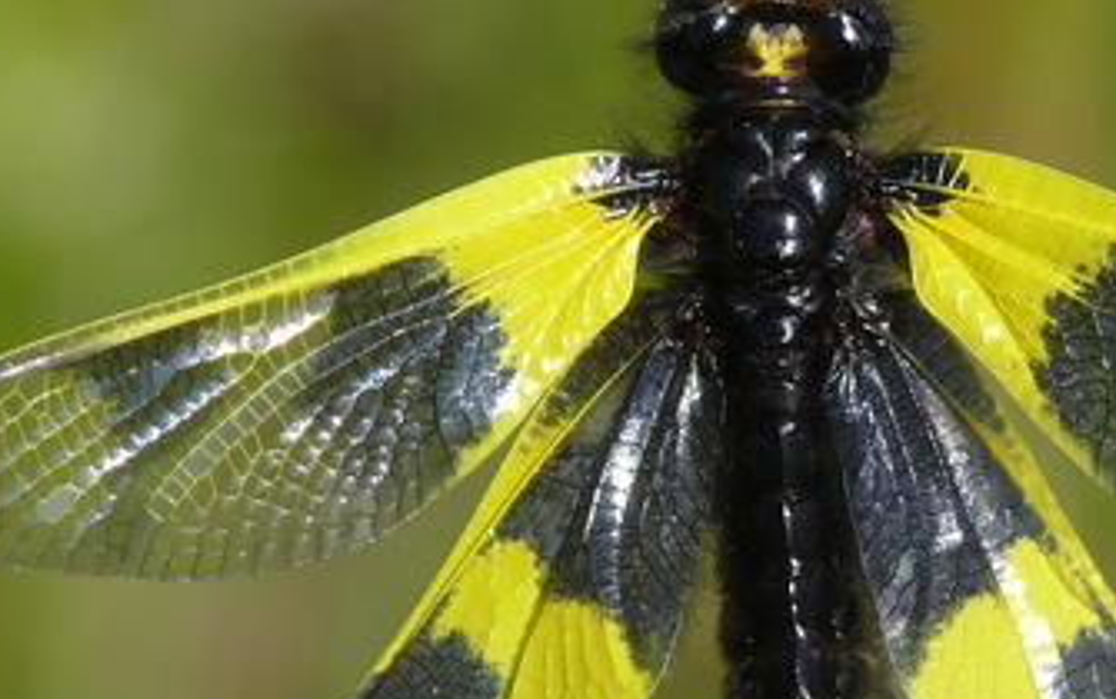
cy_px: 263
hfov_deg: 4.2
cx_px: 738
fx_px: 15190
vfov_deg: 2.6
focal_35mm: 499
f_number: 5.6
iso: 100
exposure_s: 1/500
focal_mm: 39.1
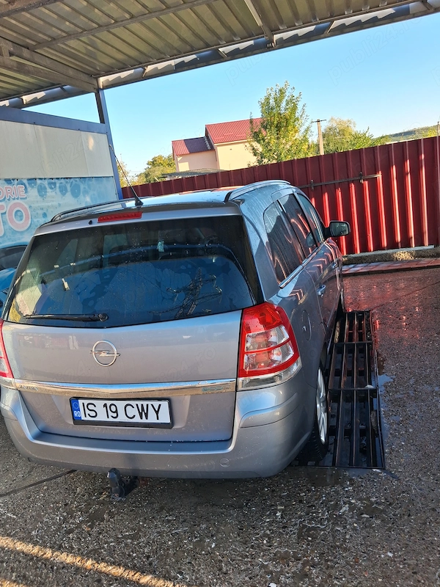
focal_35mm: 27
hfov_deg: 51.4
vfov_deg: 65.3
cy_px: 294
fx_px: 458
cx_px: 220
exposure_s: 1/160
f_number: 1.8
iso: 25
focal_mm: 4
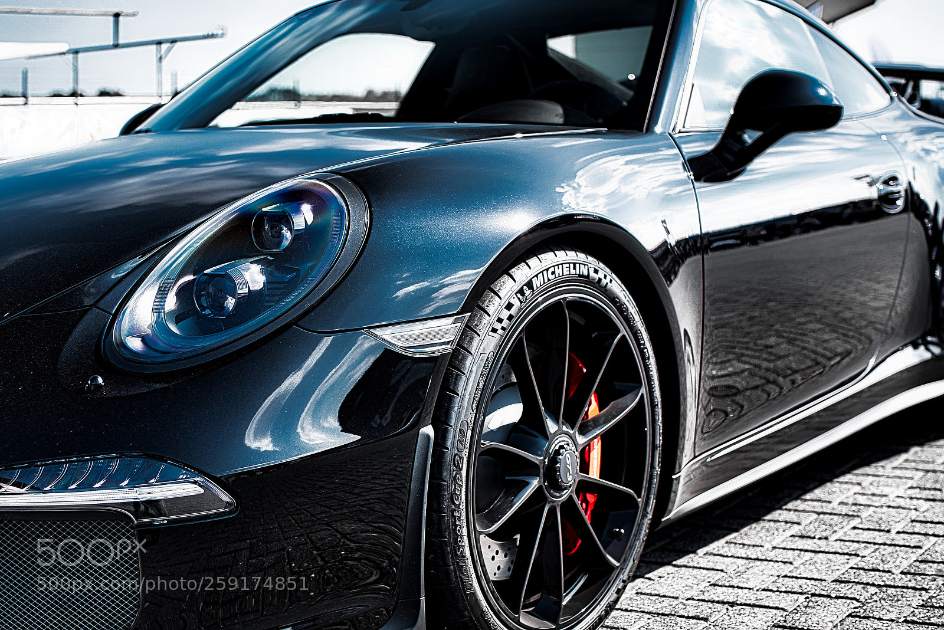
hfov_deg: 54.4
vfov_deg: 37.9
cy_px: 315
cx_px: 472
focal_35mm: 35
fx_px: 918
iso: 100
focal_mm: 35
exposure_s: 1/320
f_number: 2.8
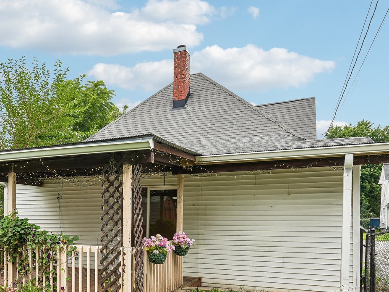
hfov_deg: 52.0
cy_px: 213
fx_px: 382
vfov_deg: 40.8
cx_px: 104
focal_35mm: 34
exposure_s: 1/40
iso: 100
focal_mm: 16
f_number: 8
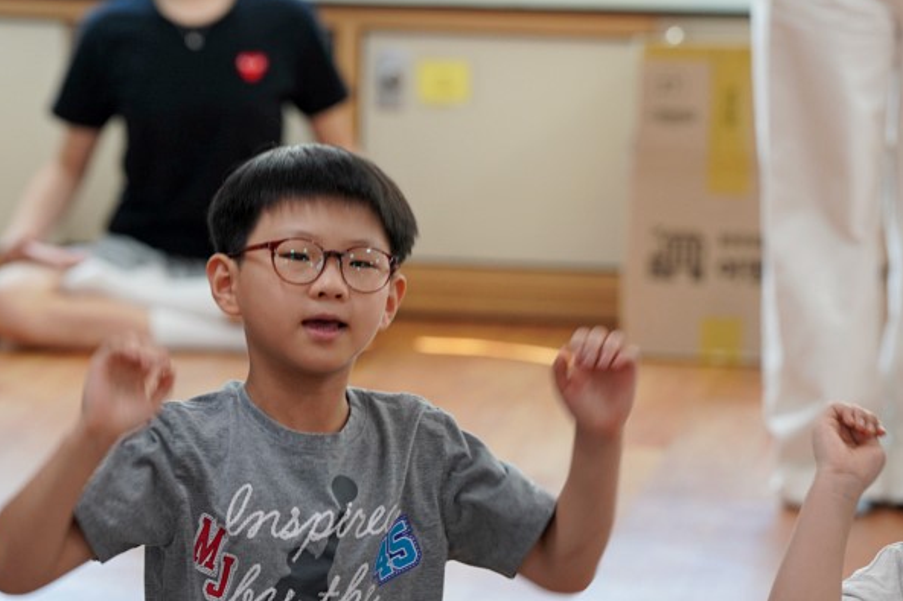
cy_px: 365
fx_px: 5441
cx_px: 355
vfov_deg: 6.3
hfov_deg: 9.5
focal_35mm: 217
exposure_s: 1/160
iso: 1000
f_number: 4
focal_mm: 143
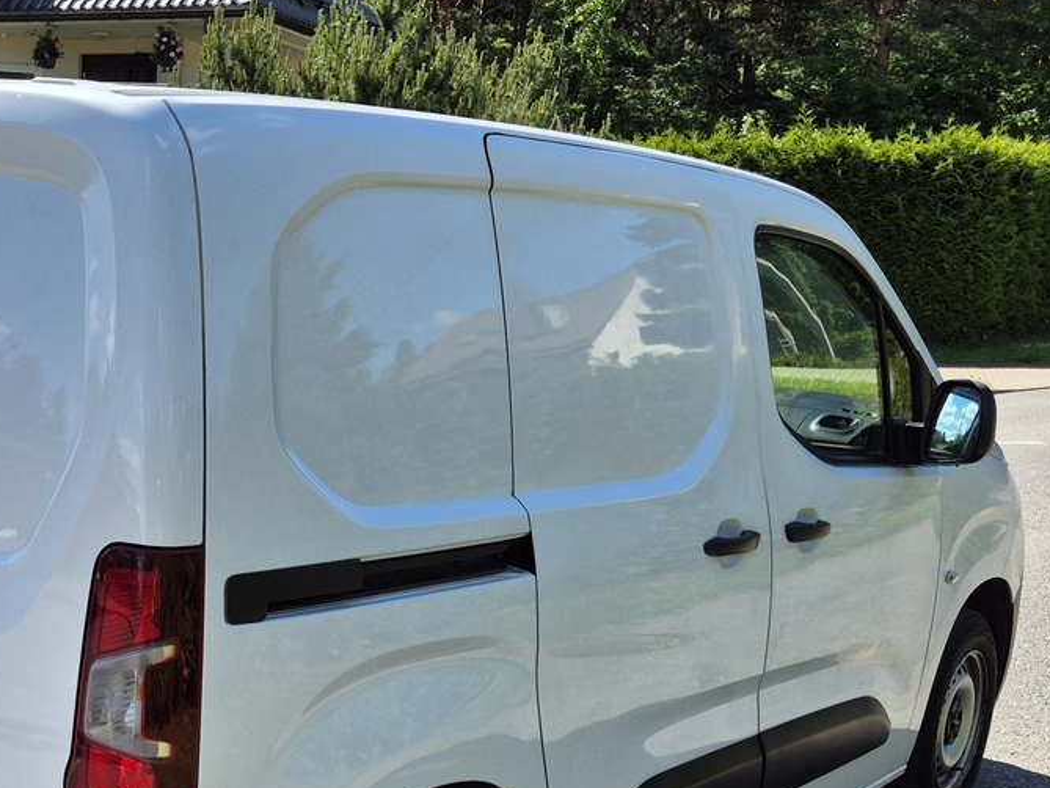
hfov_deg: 33.8
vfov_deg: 26.4
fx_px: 1669
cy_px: 546
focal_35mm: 55
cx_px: 202
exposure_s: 1/1168
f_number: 1.8
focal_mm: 5.4
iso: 25
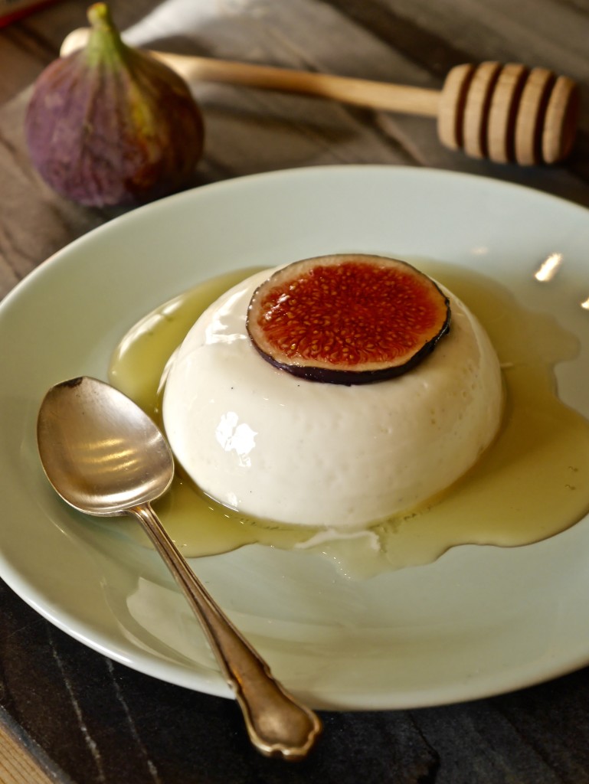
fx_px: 1904
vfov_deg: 23.3
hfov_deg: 17.6
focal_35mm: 84
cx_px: 294
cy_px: 392
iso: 320
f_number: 5.6
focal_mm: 42
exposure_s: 1/80
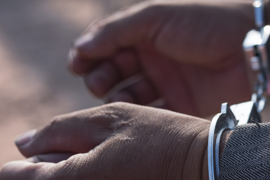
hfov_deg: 15.5
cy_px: 134
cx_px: 157
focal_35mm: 132
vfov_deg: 10.4
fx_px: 990
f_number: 5
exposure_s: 1/640
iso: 100
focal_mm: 50
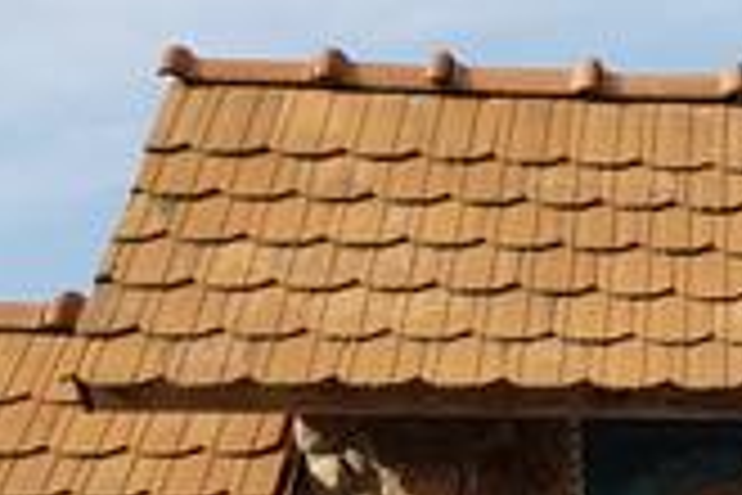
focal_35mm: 105
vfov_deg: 12.0
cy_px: 896
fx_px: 2164
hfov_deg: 17.7
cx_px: 1061
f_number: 1.7
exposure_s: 1/1116
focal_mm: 4.2
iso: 40
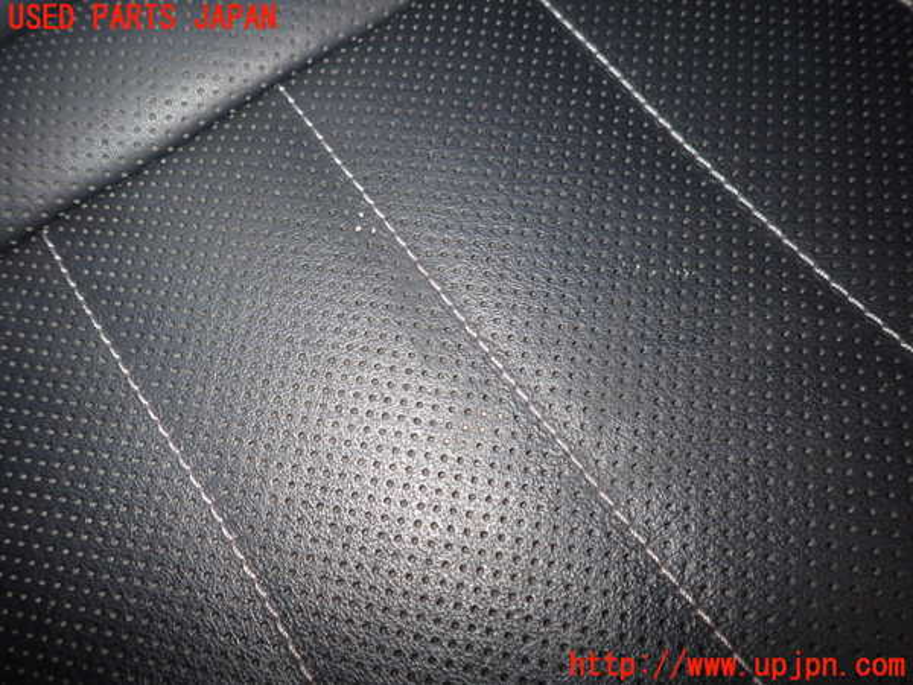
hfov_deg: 69.4
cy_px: 342
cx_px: 456
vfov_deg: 54.9
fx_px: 659
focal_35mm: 25
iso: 200
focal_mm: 4.5
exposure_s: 1/30
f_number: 5.6
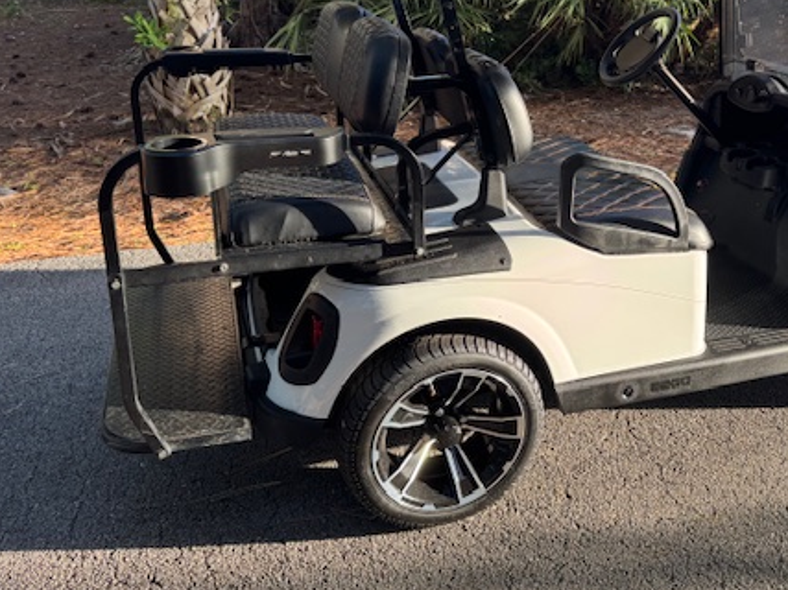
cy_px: 201
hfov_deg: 50.2
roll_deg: -0.2
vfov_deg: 39.2
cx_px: 541
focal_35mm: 36
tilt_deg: -15.6
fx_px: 819
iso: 80
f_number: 1.78
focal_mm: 6.76
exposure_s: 1/325
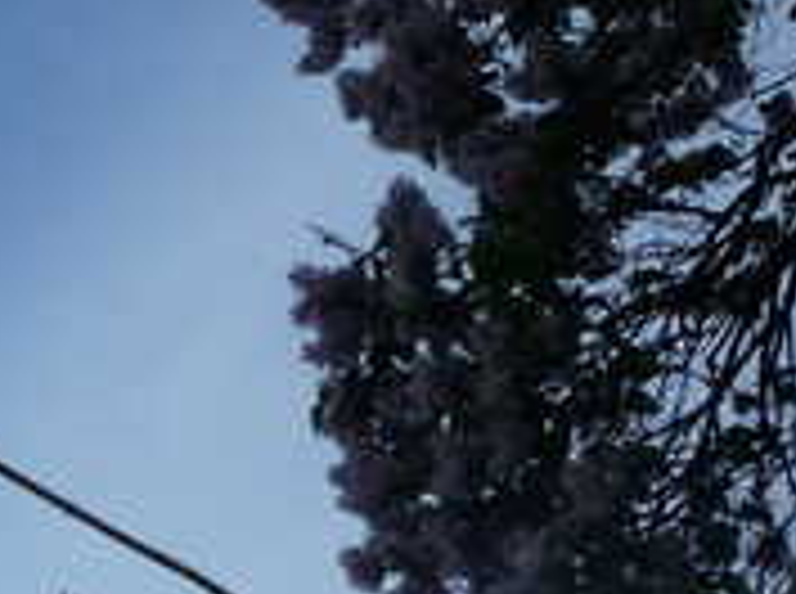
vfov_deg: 12.0
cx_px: -396
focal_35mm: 116
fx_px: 2662
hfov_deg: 15.7
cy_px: 963
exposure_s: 1/400
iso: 100
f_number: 5.6
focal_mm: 5.2
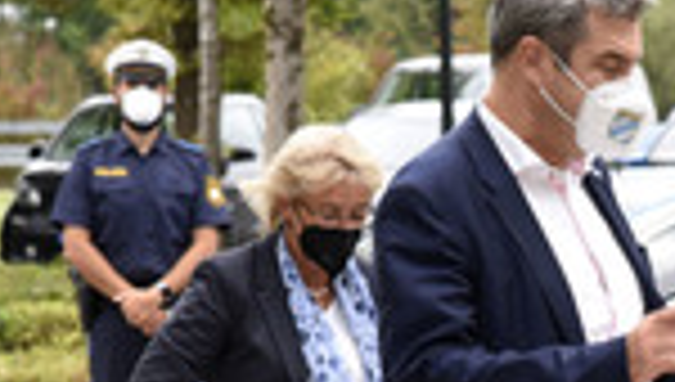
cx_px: 835
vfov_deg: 3.2
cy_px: 562
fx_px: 6760
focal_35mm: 377
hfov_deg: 5.7
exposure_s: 1/160
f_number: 8
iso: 500
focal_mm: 120
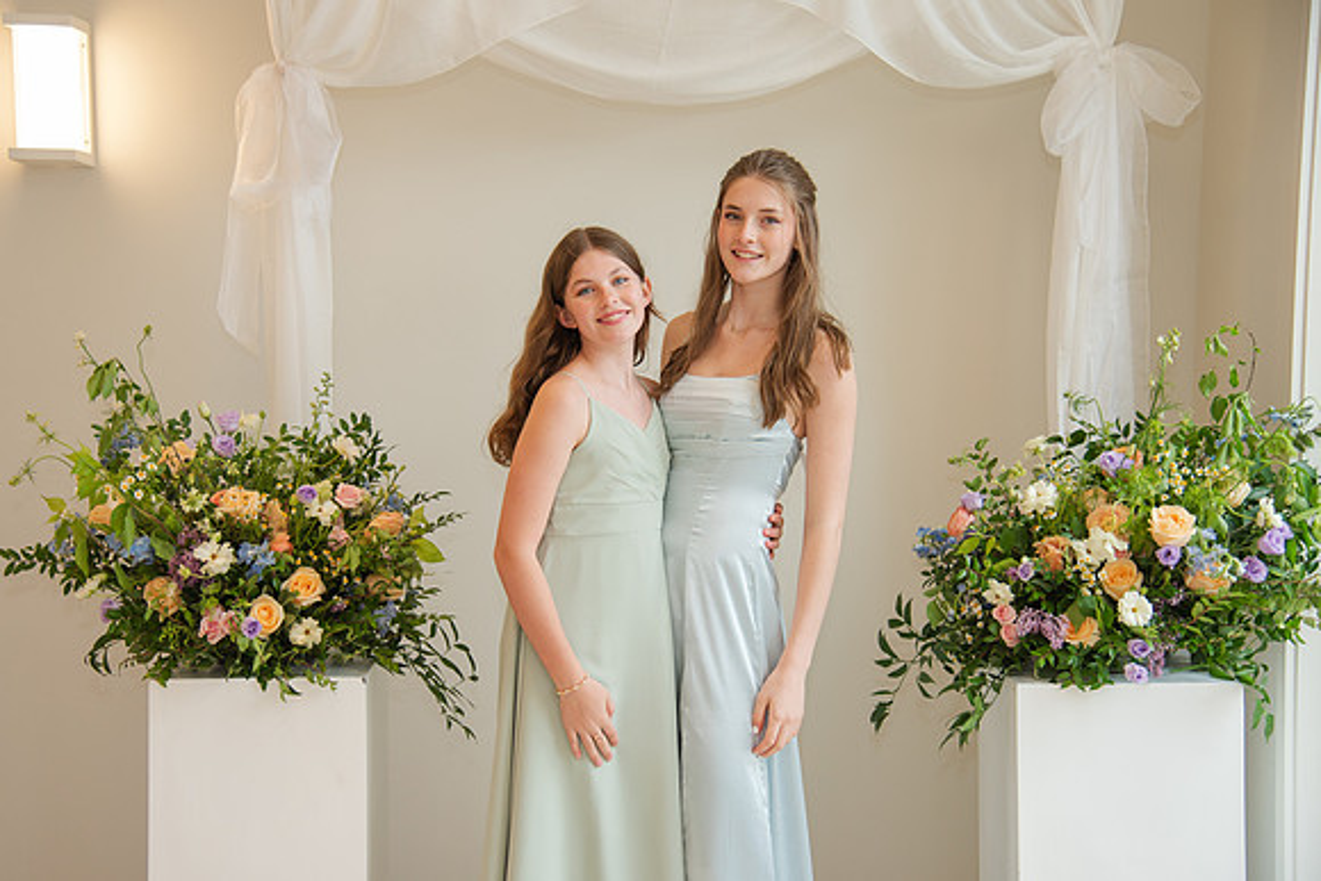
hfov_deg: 38.0
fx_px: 1918
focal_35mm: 52
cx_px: 602
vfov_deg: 25.9
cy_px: 440
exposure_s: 1/200
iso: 400
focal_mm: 48
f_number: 4
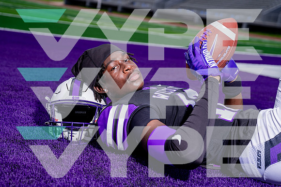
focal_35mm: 74
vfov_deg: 18.4
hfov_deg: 27.3
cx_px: 140
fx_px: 578
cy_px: 94
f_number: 4
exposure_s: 1/1250
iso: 100
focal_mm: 70
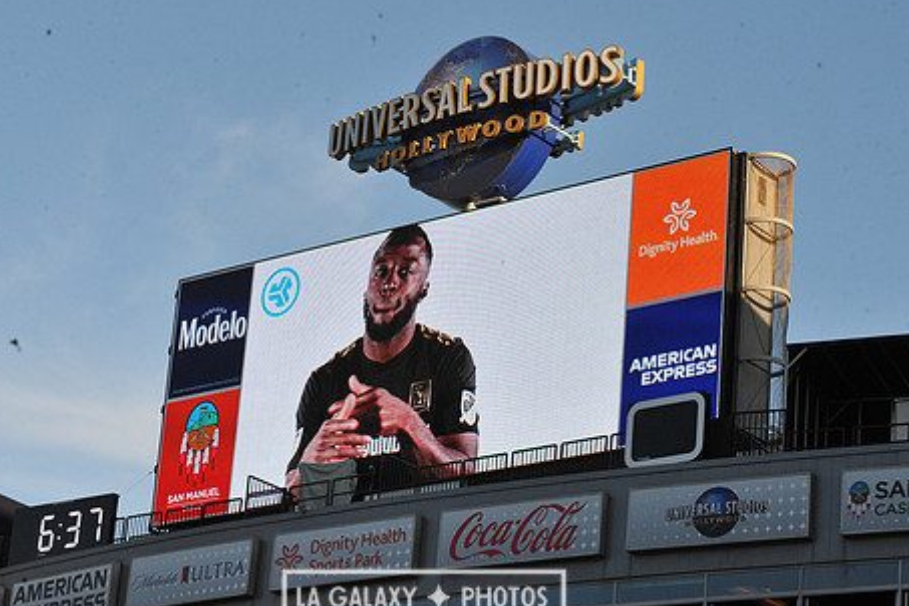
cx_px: 423
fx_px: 2777
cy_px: 295
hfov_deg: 18.6
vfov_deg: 12.5
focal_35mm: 110
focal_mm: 86
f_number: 16
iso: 1600
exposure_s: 1/1000
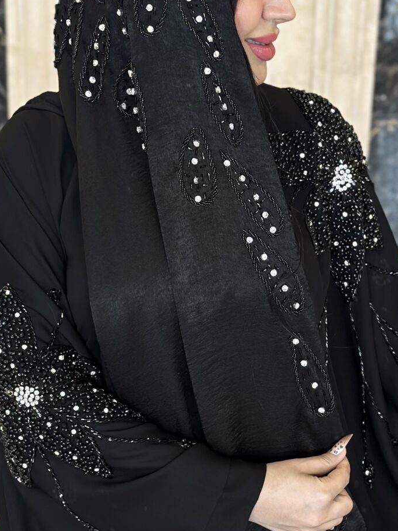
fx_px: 1287
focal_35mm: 84
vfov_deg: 23.3
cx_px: 239
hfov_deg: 17.6
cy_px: 226
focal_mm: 6.86
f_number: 1.78
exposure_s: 1/50
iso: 125
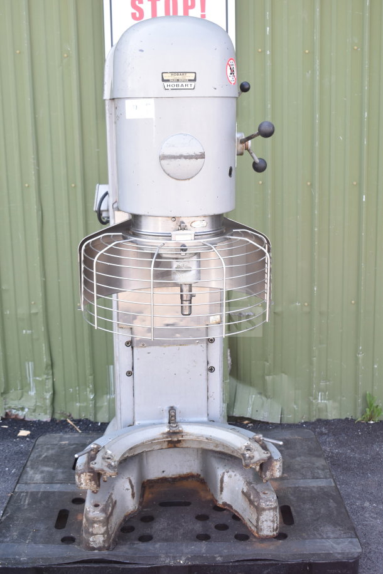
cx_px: 192
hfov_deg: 29.9
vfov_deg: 43.6
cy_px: 287
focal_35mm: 45
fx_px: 718
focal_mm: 30
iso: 200
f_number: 5
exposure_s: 1/100
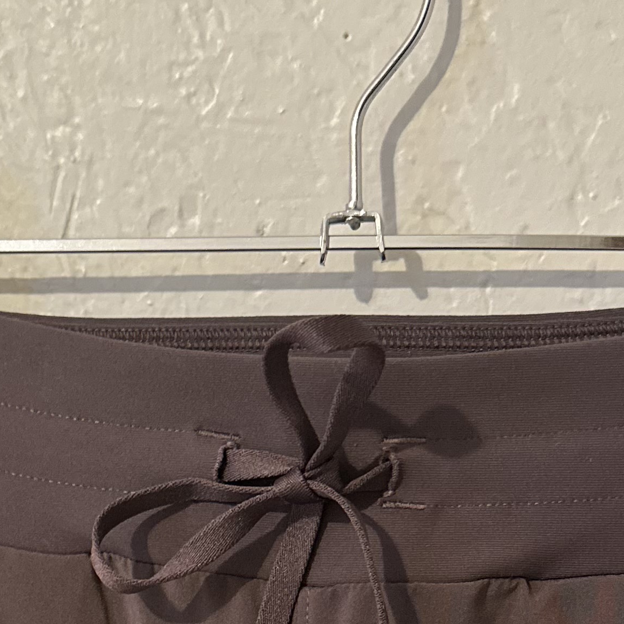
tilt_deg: -9.9
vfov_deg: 21.7
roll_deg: -0.1
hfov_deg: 23.3
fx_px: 1509
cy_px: 747
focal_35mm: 74
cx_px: 240
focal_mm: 6.86
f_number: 1.78
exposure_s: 1/40
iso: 640
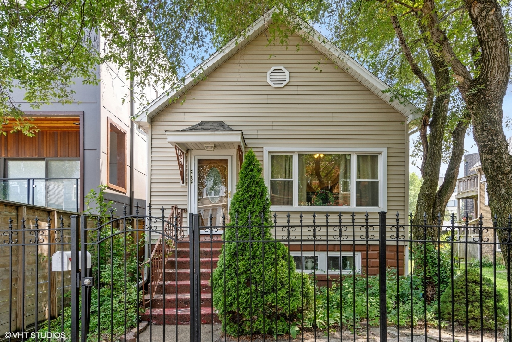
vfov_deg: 57.2
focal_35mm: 22
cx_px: 256
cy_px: 171
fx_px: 313
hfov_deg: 78.6
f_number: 7.1
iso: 320
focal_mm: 22
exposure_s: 1/125
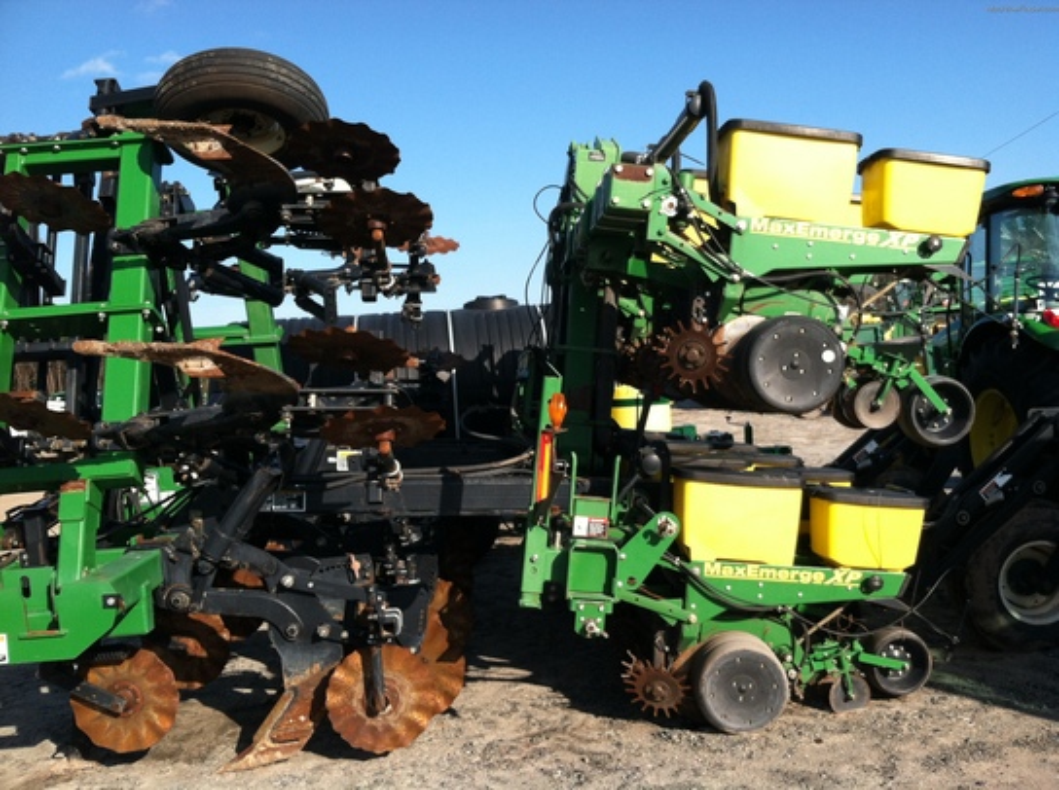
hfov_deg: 52.7
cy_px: 395
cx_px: 530
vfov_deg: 40.6
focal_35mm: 35
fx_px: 1069
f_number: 2.8
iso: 80
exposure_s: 1/811
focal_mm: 3.85
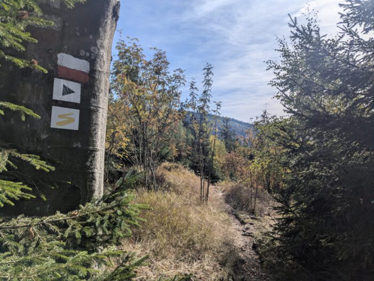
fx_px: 260
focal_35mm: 24
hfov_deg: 71.5
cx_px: 187
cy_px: 140
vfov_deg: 56.9
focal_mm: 6.81
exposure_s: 1/4717
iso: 46
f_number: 1.85
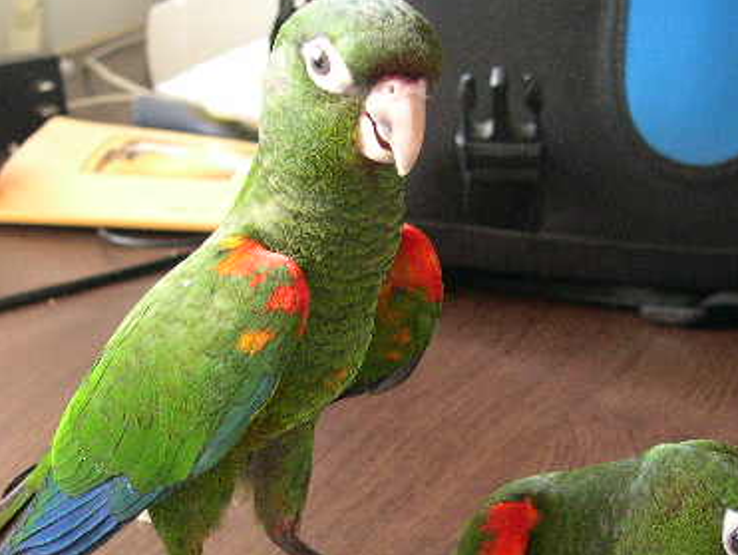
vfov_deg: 18.2
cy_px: 382
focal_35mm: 81
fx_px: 1729
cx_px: 378
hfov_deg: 24.1
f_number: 3.1
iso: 400
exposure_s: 1/74.6
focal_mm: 10.1
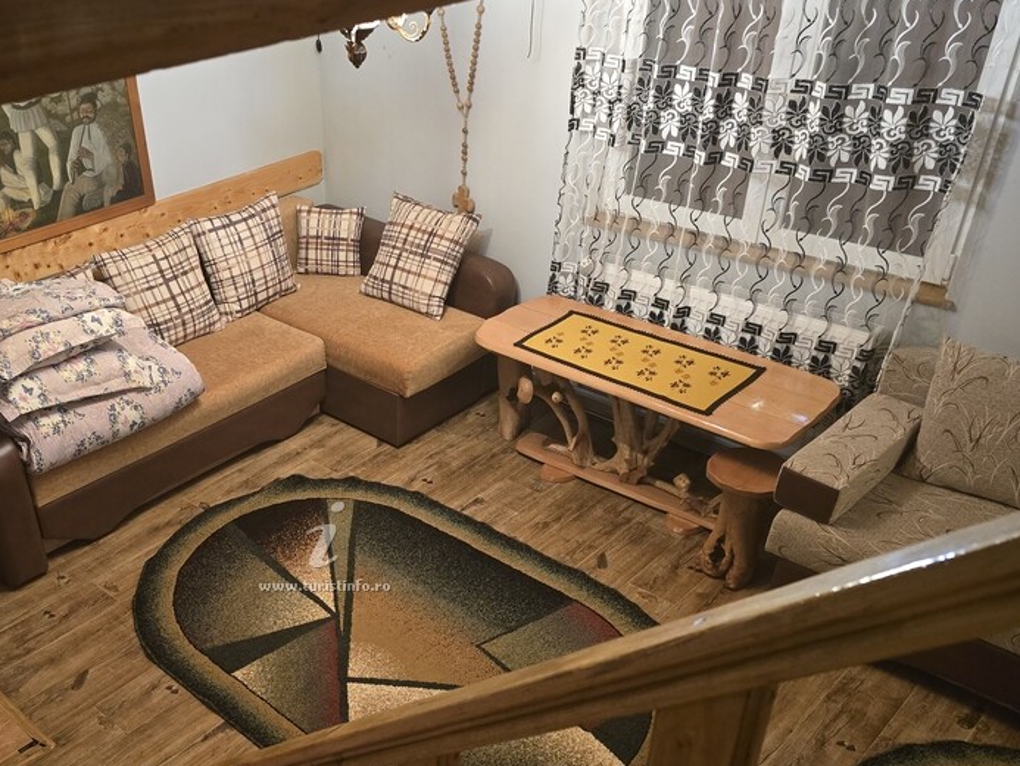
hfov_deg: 52.6
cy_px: 539
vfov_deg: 41.0
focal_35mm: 34
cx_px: 319
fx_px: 1002
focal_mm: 6.3
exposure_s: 1/60
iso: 1250
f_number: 1.7
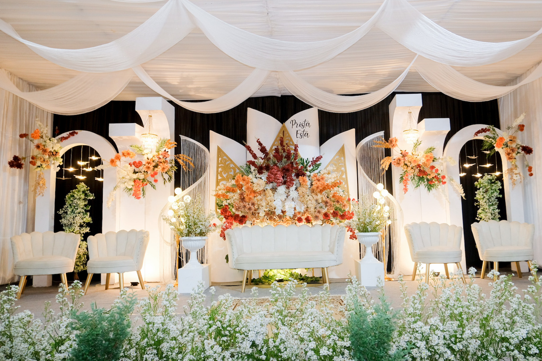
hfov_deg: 76.1
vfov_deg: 55.1
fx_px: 346
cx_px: 271
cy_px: 180
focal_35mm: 23
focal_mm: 15.2
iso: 800
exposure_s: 1/45
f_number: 3.5
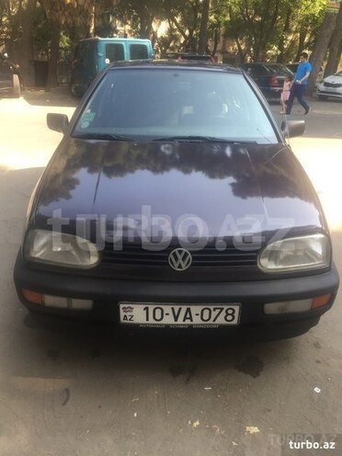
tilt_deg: -24.5
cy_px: 228
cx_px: 171
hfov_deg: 48.2
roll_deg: -6.0
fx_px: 382
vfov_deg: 61.7
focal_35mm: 29
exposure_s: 1/150
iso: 32
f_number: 2.2
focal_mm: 4.15
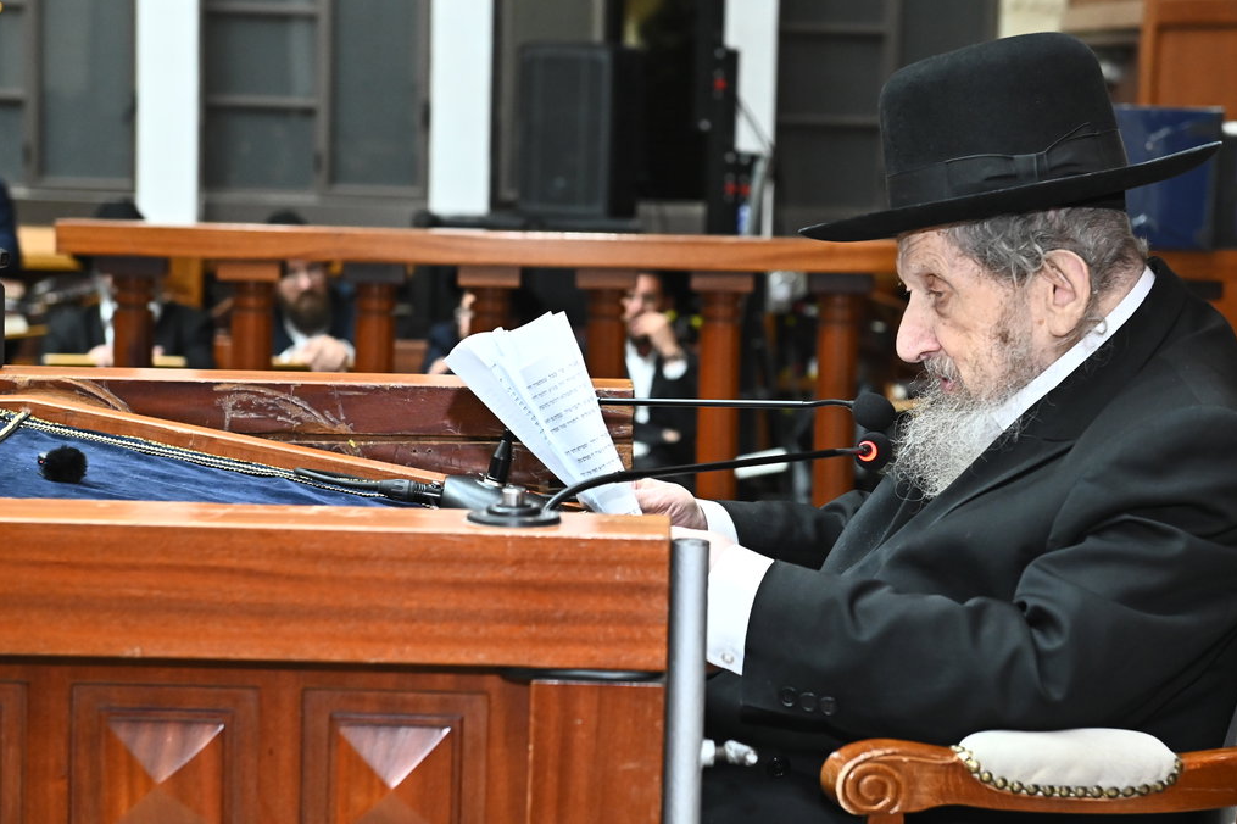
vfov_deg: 17.0
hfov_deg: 25.4
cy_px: 378
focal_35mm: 80
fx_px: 2748
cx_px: 690
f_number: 4
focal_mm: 58
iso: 3200
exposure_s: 1/160
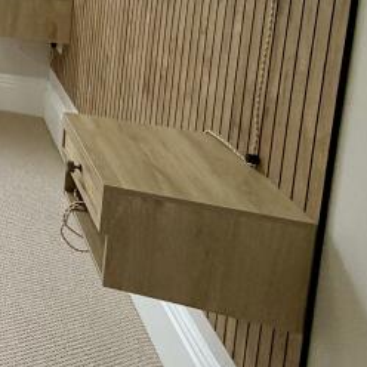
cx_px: -333
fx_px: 612
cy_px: -83
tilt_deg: -5.8
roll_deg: -0.9
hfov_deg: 20.3
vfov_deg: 28.6
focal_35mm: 51
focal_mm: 2.22
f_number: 2.2
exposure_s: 1/100
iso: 160
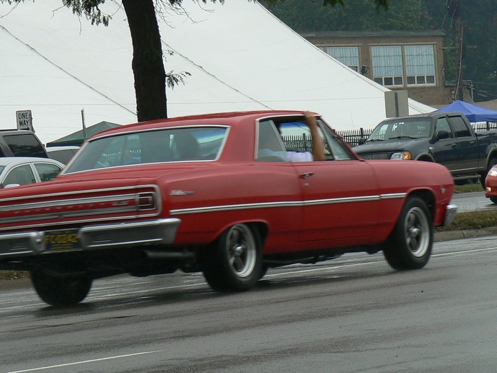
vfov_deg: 6.6
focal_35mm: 226
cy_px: 186
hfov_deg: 8.8
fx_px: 3245
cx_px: 248
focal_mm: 26.8
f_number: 5.6
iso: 80
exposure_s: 1/200
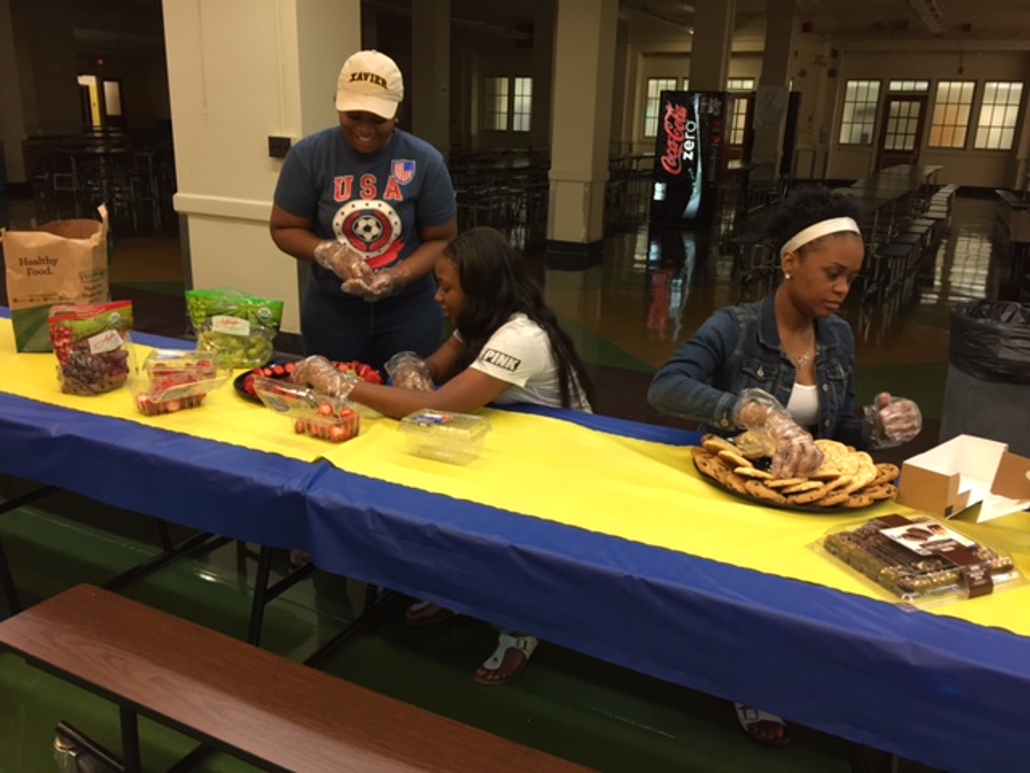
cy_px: 386
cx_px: 515
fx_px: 863
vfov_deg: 48.2
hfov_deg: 61.7
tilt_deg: -17.4
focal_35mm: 29
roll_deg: -3.0
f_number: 2.2
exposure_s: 1/30
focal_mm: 4.15
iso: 80
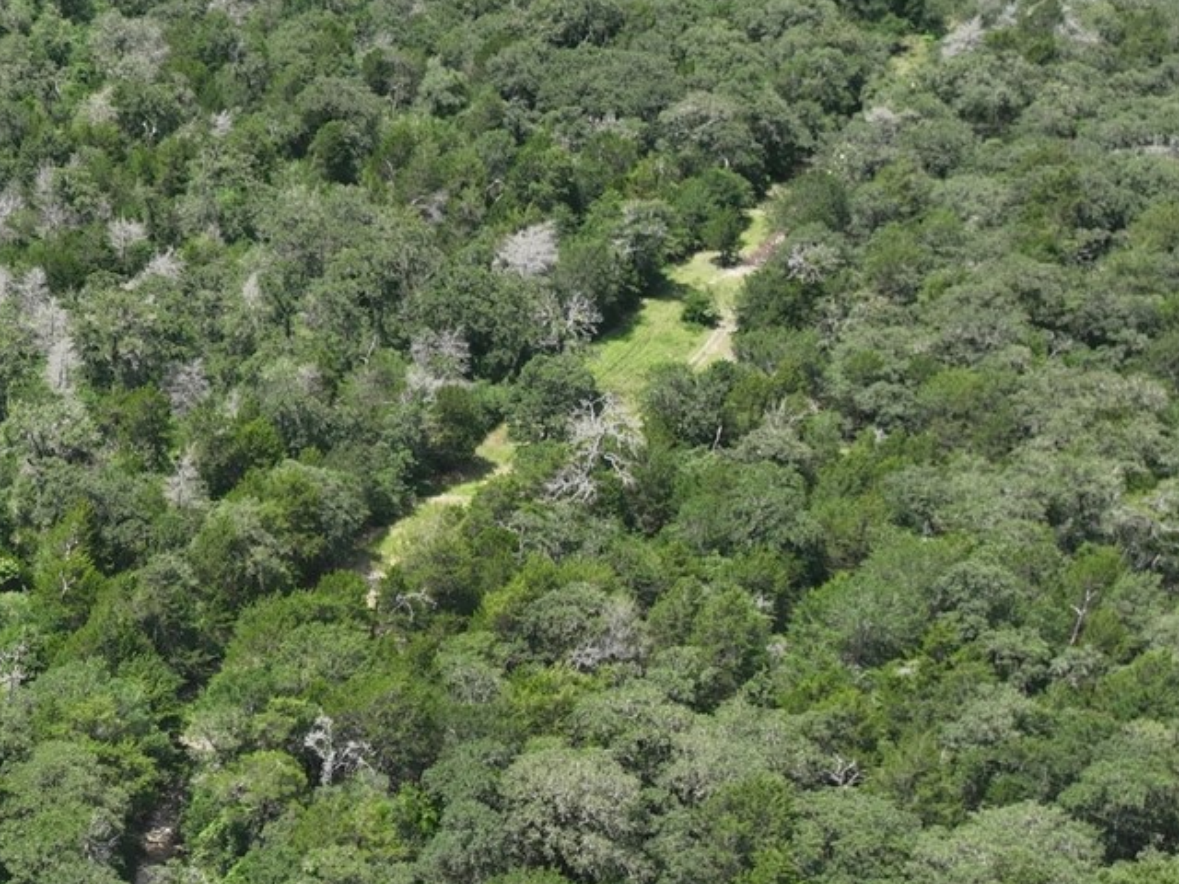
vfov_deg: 19.6
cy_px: 403
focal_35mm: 75
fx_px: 2554
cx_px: -427
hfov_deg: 22.7
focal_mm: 12.29
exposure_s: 1/1600
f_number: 2.8
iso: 100
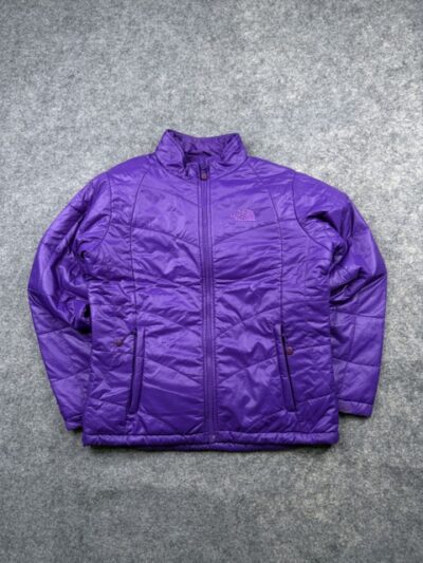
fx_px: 391
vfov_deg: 71.6
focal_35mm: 24
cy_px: 282
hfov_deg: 56.8
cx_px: 212
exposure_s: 1/100
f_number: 1.78
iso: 50
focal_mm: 6.76
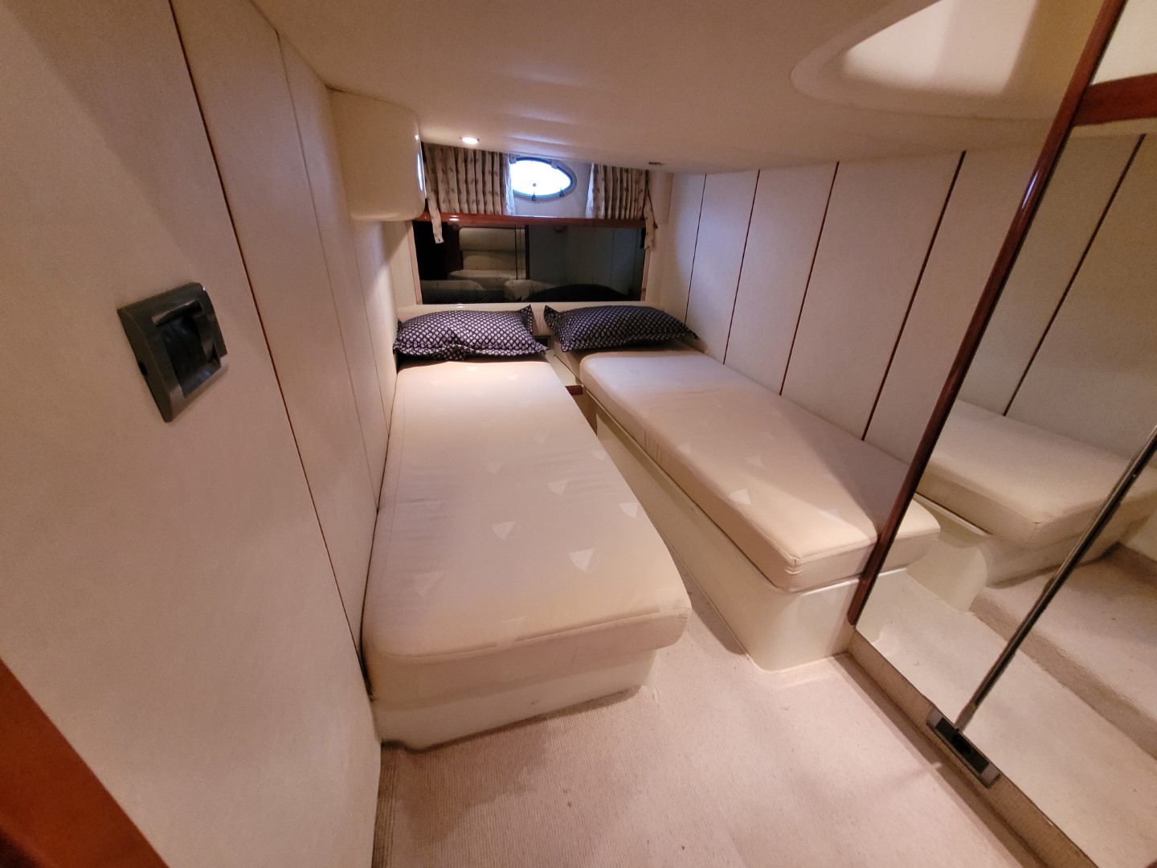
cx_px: 578
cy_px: 434
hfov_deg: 106.2
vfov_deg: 89.9
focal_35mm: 13
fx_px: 435
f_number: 2.2
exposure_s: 1/33
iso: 640
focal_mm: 1.74
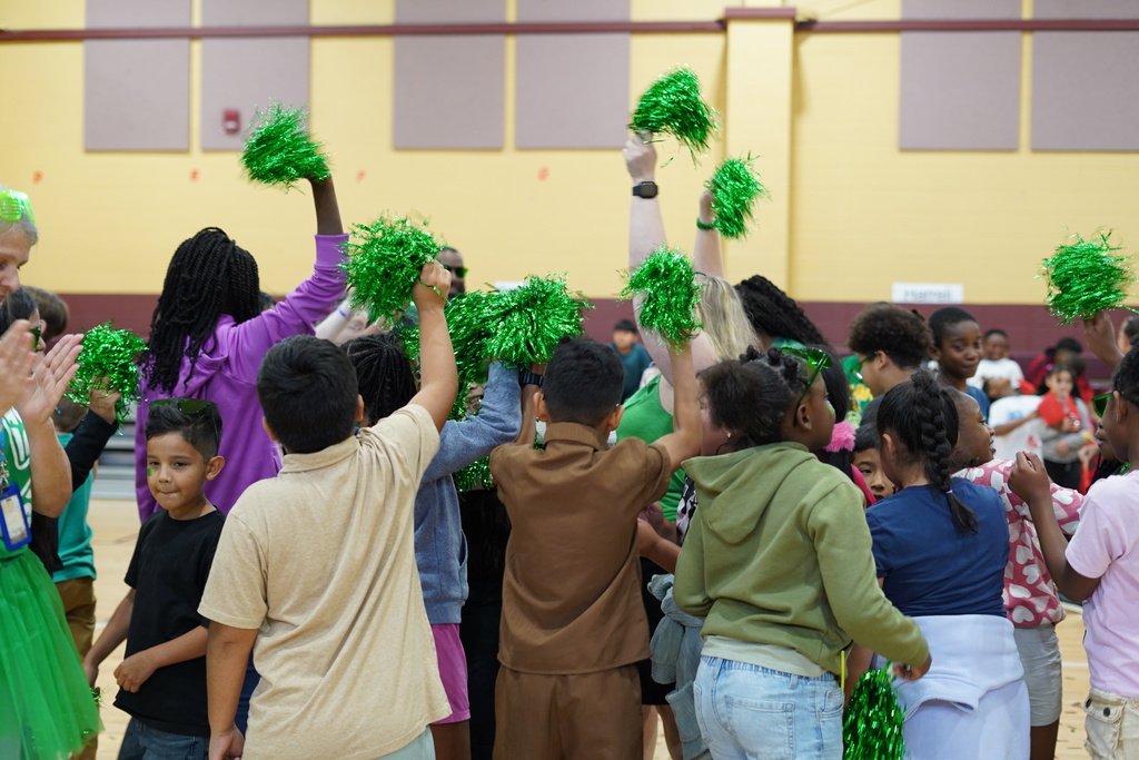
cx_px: 570
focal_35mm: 50
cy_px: 380
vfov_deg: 27.0
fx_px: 1582
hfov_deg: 39.6
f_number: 2.5
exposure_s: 1/100
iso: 1000
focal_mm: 50
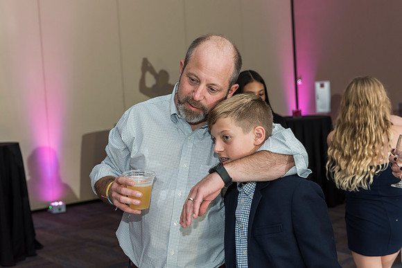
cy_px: 134
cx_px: 201
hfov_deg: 35.6
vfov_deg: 24.2
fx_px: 625
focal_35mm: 56
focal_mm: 56
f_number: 4.5
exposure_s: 1/100
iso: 1000
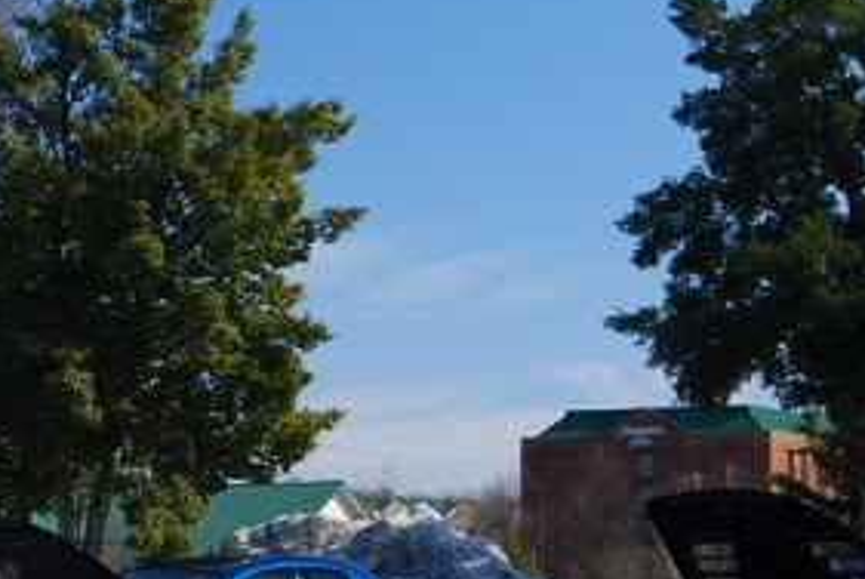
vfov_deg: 12.3
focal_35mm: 111
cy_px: 433
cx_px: 35
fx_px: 2670
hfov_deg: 18.0
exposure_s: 1/160
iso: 100
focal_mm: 26
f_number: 6.3
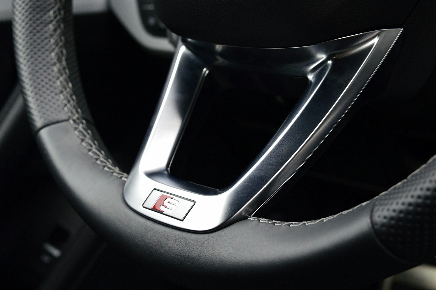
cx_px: 218
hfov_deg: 33.4
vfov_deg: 22.6
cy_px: 145
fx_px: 726
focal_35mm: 60
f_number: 8
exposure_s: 1/60
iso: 720
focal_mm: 40
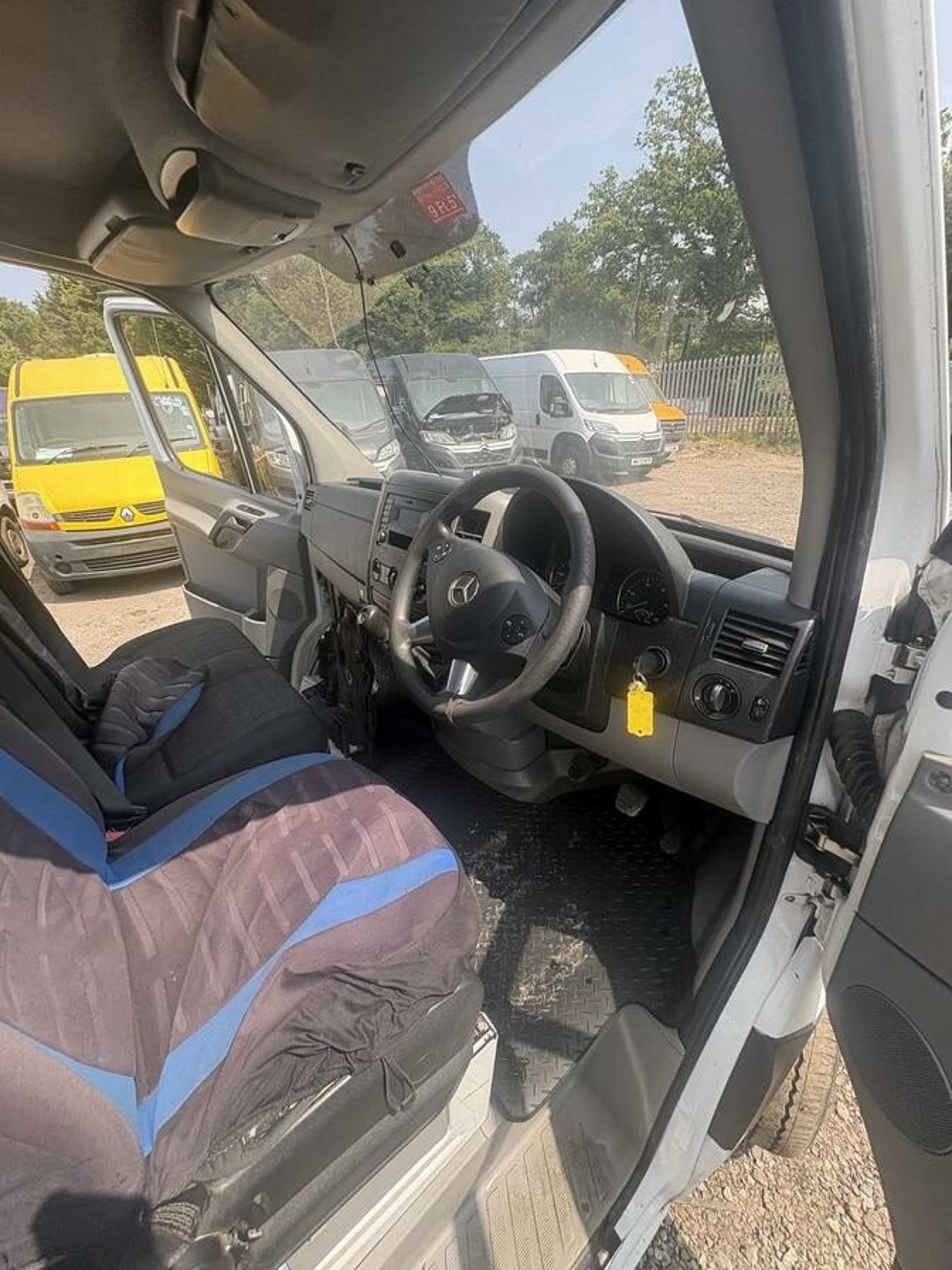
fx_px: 513
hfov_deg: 85.7
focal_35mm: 14
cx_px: 476
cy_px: 635
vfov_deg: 102.1
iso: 40
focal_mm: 2.22
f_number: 2.2
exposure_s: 1/238
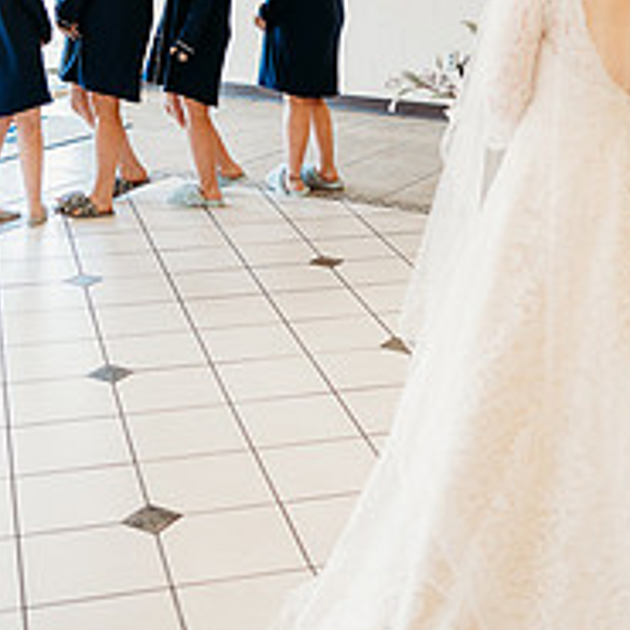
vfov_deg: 25.8
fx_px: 1318
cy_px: 32
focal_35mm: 64
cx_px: 358
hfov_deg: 26.9
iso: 400
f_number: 1.8
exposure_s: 1/160
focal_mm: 24
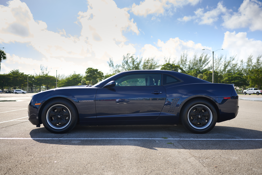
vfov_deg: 37.9
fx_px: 255
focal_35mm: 35
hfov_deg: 54.4
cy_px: 88
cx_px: 131
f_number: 2.8
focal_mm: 35
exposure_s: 1/640
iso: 64
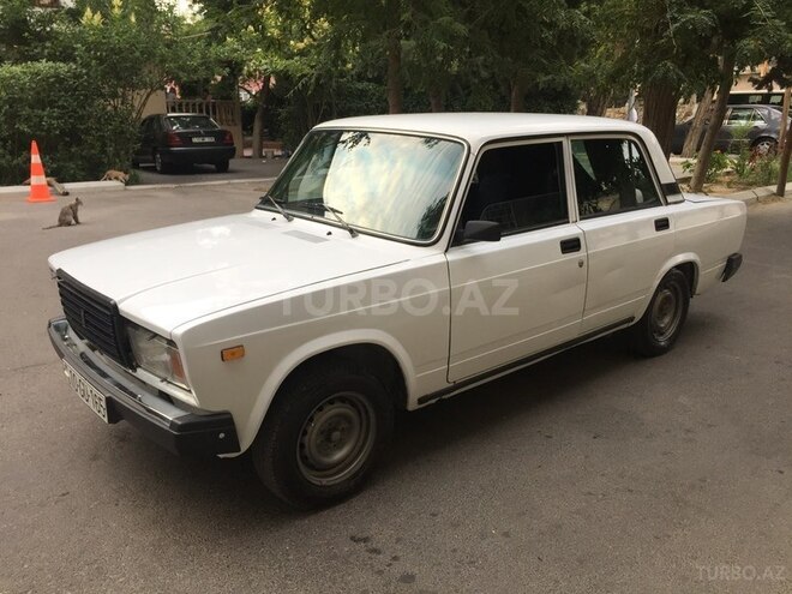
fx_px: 664
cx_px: 396
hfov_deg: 61.7
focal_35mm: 29
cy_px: 297
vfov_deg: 48.2
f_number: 2.2
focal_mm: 4.15
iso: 50
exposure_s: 1/100
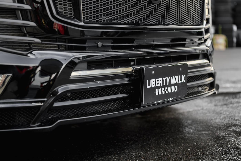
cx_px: 120
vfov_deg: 27.0
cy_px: 80
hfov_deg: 39.6
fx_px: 335
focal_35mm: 50
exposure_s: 1/200
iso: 200
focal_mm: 50
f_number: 1.8
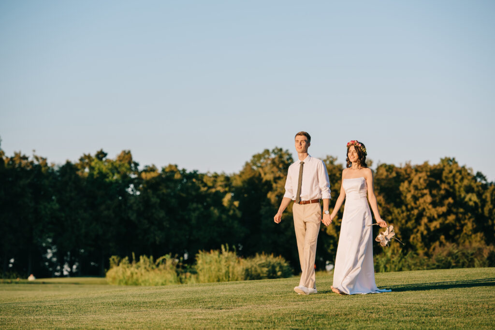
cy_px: 165
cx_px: 248
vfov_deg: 10.2
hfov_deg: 15.2
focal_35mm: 135
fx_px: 1856
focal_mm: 135
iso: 125
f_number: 4.5
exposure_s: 1/400
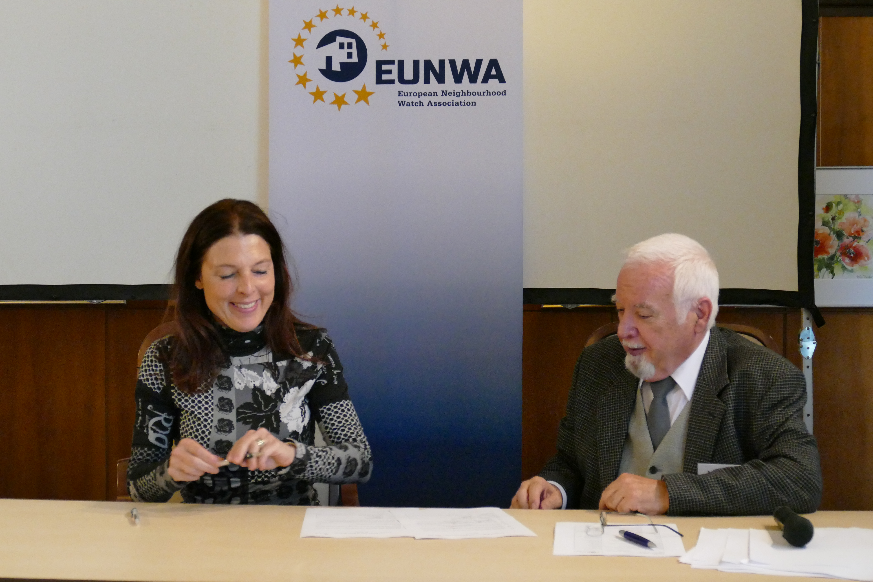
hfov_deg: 31.9
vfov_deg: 21.6
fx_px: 1528
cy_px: 291
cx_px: 436
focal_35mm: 63
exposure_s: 1/125
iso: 2500
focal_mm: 22.94
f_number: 3.6
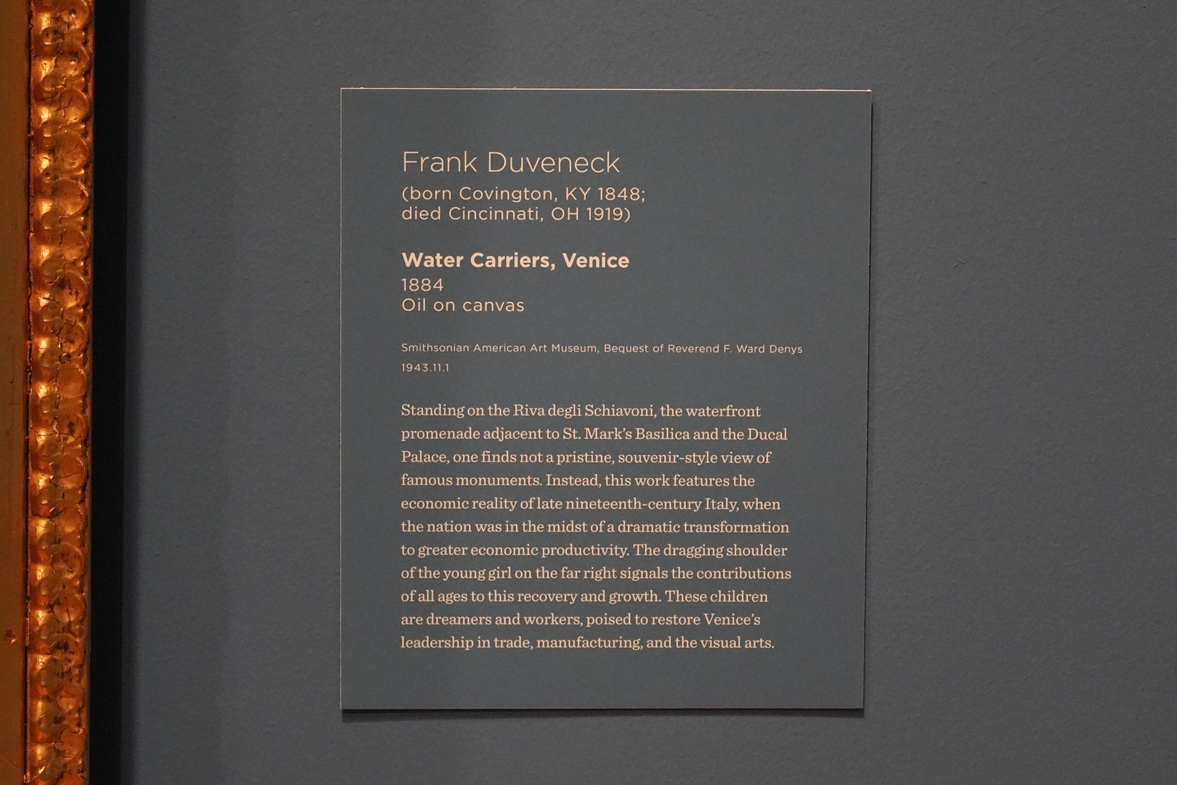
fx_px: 1962
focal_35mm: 60
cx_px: 588
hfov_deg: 33.4
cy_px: 392
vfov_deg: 22.6
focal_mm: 60
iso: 8000
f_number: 5.6
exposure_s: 1/100
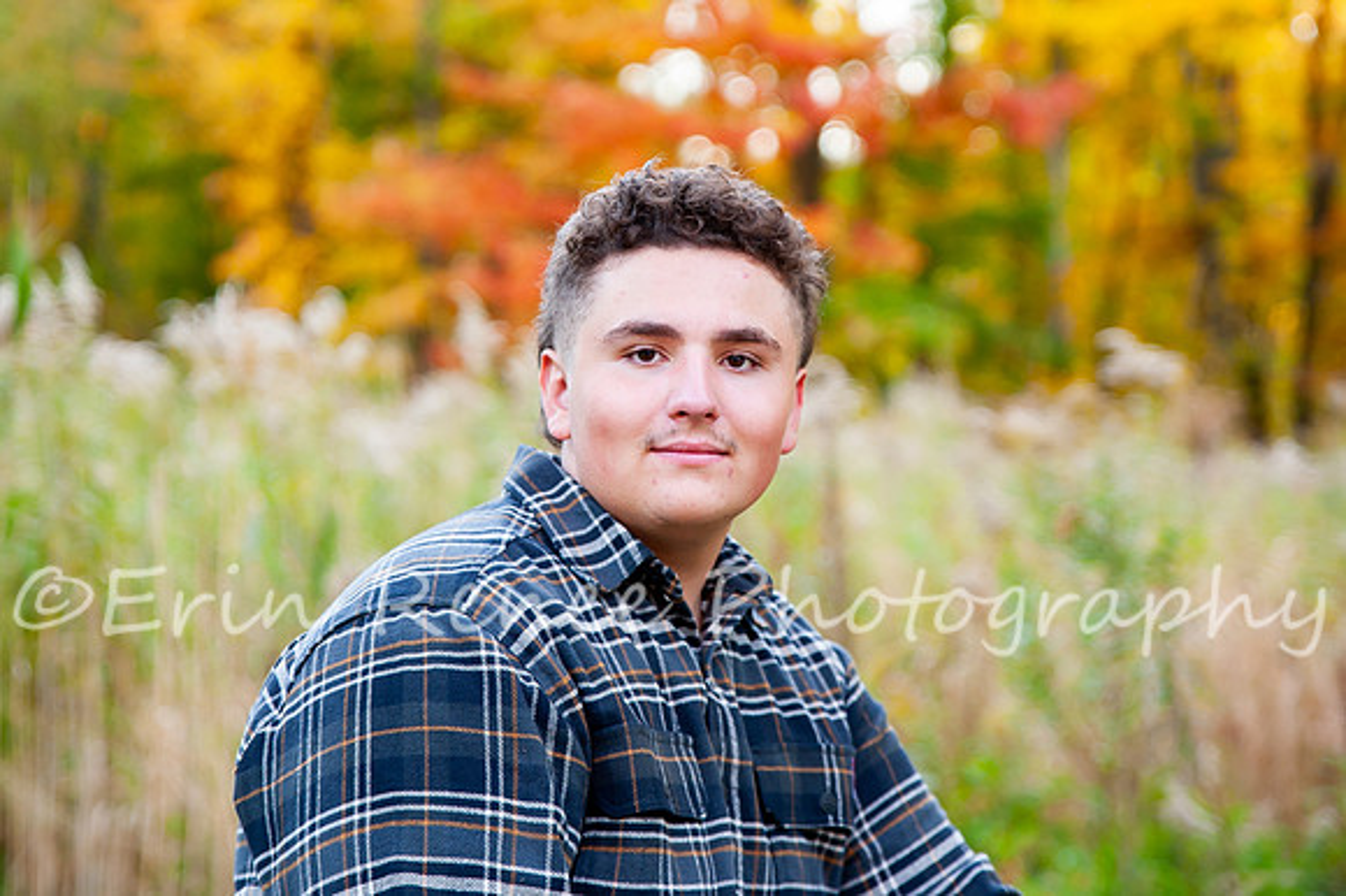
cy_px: 350
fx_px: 3191
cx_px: 619
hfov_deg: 23.8
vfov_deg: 16.0
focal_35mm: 85
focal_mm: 70
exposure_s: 1/160
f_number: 2.8
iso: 640
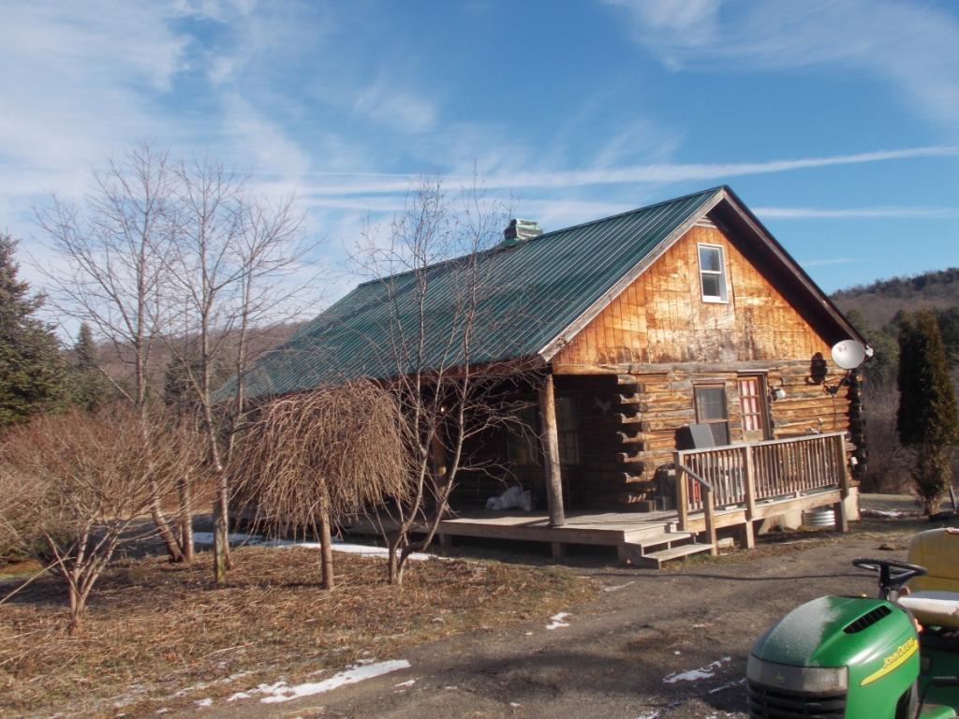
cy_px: 360
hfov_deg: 54.0
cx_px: 480
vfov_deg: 41.8
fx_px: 942
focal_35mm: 34
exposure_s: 1/80
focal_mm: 6
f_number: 9.2
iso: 80
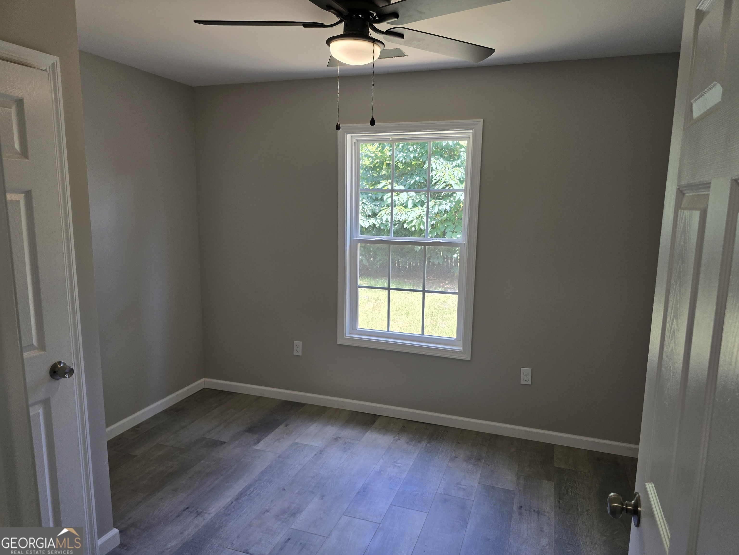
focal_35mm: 23
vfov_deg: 58.9
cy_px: 278
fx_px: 491
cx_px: 370
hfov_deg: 73.9
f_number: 1.7
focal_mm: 6.3
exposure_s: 1/120
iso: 80
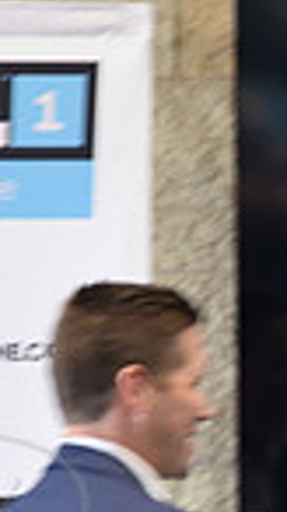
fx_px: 3942
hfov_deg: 4.1
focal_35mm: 291
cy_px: 591
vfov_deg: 7.4
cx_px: 588
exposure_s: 1/50
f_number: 2.8
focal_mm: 70
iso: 400
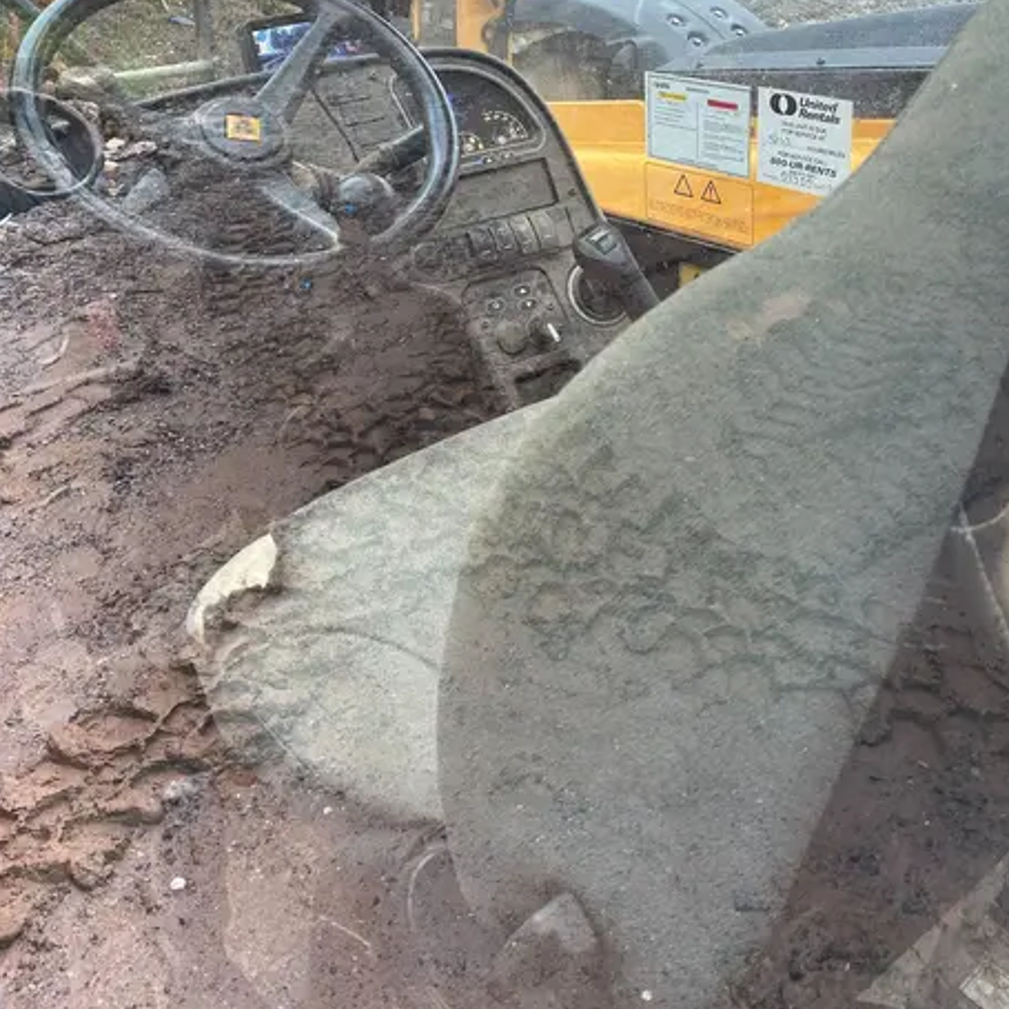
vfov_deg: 43.0
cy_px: 214
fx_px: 1220
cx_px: 459
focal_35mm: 37
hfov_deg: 44.9
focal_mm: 4.25
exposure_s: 1/121
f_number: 1.8
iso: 80
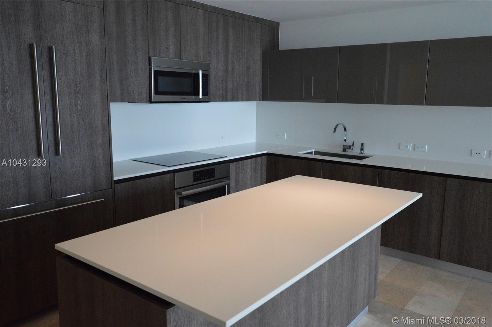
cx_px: 246
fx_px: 410
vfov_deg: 43.5
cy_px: 164
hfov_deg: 62.0
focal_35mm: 30
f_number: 3.5
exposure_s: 1/500
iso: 2800
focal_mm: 20
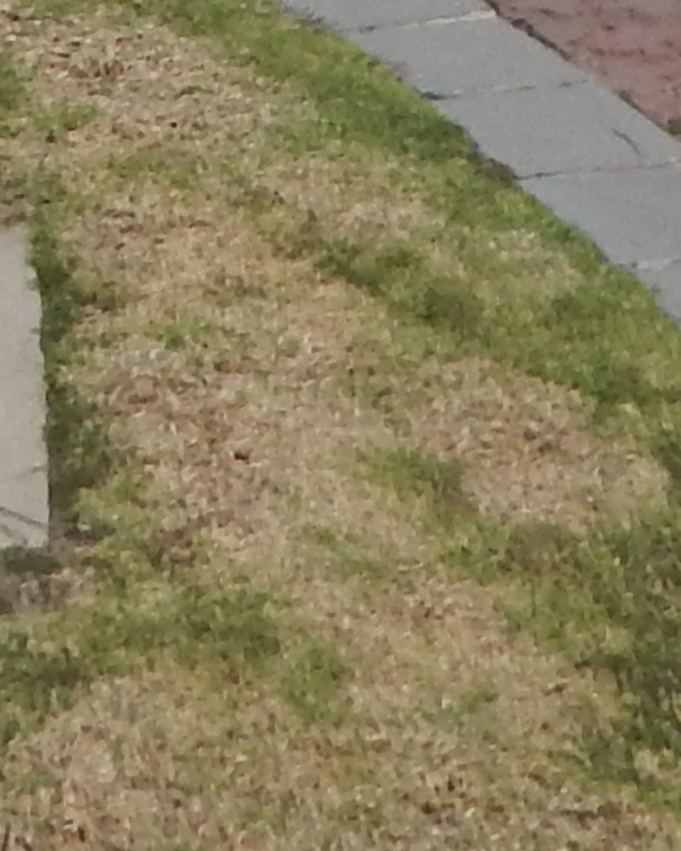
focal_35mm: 152
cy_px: -1281
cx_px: -255
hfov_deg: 9.9
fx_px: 3829
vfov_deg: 10.6
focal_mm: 4
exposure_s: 1/1500
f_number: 3
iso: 125
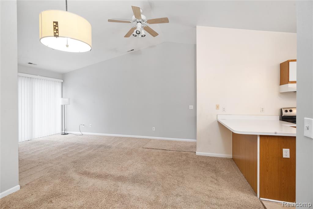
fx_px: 261
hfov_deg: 61.9
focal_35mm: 30
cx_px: 156
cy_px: 104
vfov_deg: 43.6
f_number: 9
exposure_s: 1/10
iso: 320
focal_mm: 30
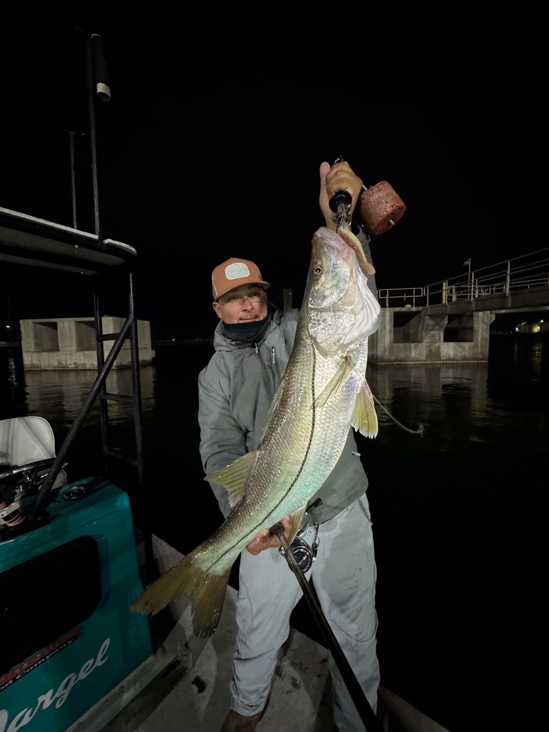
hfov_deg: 85.7
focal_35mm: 14
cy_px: 366
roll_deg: +2.3
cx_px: 274
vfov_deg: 102.1
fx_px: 296
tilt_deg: -5.3
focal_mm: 2.22
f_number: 2.2
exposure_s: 1/40
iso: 800
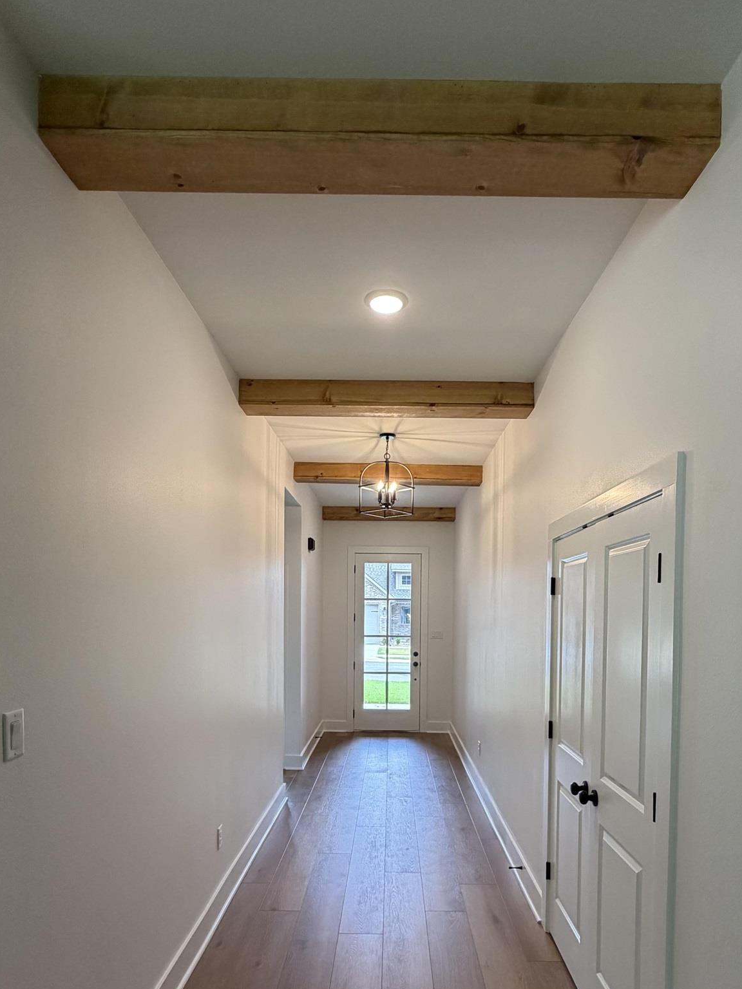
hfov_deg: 63.4
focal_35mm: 21
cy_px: 637
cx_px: 390
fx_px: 600
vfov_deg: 77.1
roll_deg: -0.8
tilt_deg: -2.8
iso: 200
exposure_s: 1/120
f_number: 2.2
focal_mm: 2.22
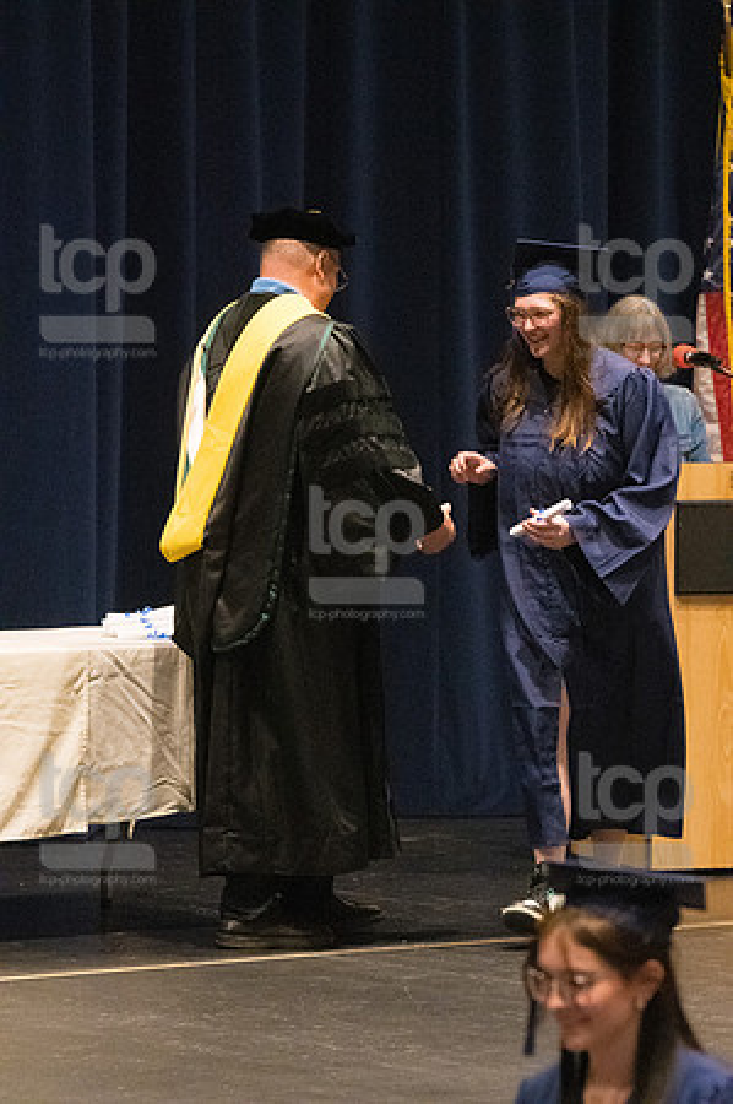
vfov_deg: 9.2
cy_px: 552
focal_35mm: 225
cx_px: 366
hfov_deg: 6.1
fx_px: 6887
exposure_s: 1/250
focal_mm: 150
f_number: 4.5
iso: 8000
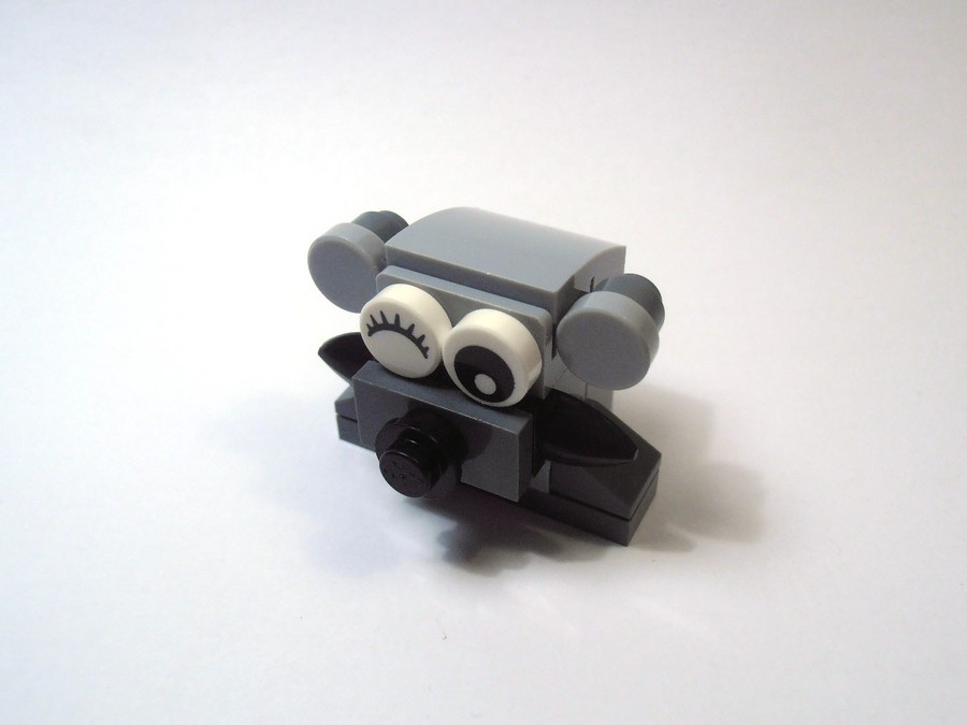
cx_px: 484
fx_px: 1034
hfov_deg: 50.1
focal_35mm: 37
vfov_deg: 38.7
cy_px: 362
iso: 80
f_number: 3.9
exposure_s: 1/250
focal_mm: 6.61
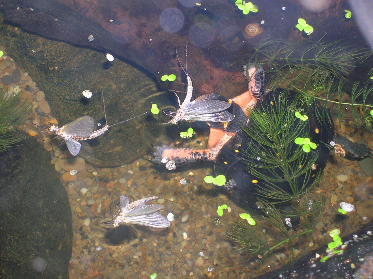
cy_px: 140
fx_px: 840
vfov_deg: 18.9
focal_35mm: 78
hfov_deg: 25.0
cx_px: 186
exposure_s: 1/60.1
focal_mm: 13
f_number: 4.1
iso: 63
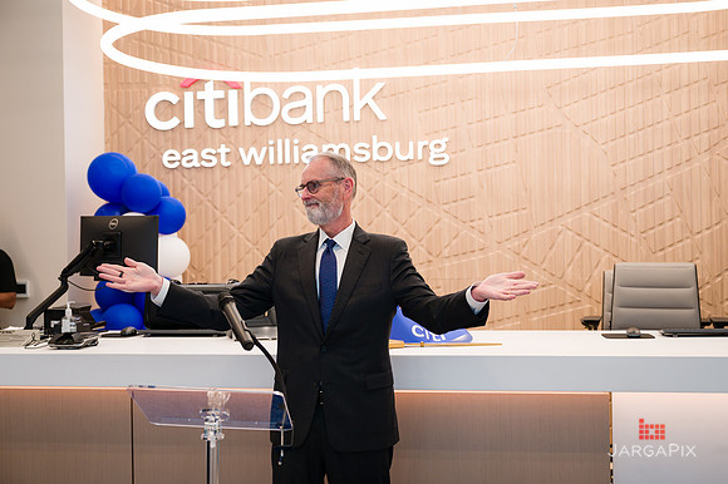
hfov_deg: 44.7
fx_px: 884
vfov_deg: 30.6
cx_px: 383
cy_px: 229
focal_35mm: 44
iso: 400
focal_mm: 41
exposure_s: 1/200
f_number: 3.2
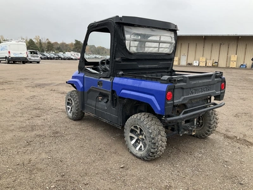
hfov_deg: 61.7
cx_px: 126
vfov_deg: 48.2
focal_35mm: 29
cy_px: 95
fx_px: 212
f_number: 1.8
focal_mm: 3
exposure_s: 1/134
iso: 20
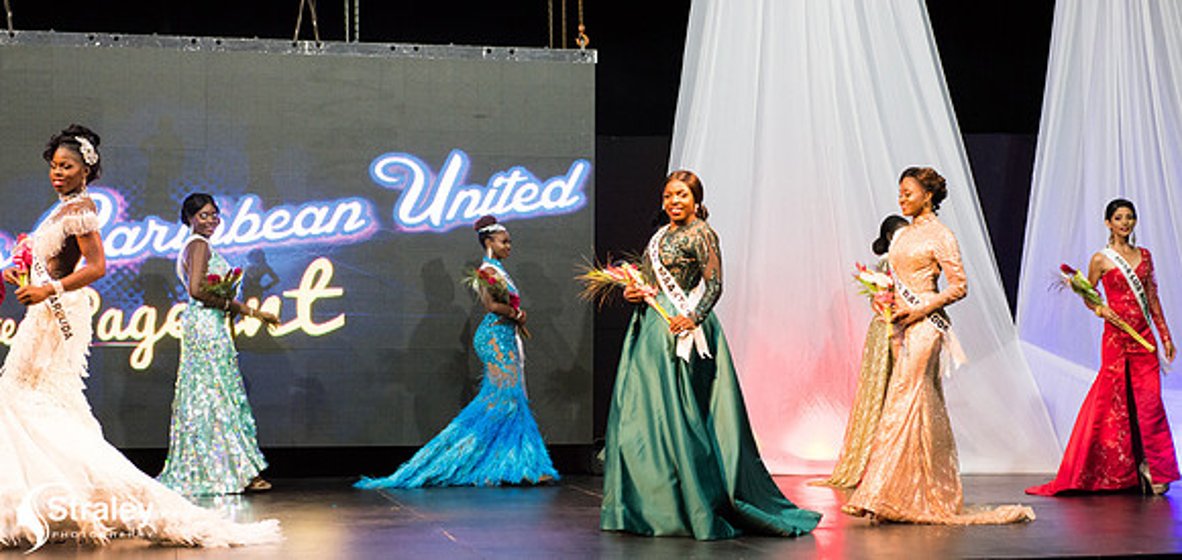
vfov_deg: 12.9
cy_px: 308
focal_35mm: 82
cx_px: 621
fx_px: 2476
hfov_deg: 26.8
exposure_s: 1/160
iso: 4000
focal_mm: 70
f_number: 5
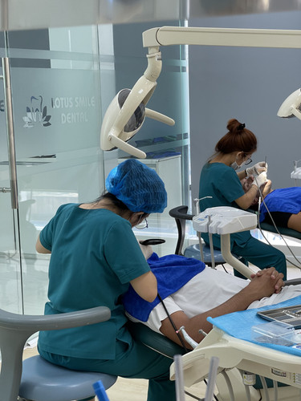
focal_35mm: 64
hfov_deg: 22.9
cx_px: 150
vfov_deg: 30.3
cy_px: 200
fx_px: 742
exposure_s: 1/100
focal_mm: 7.5
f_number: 2.2
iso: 80
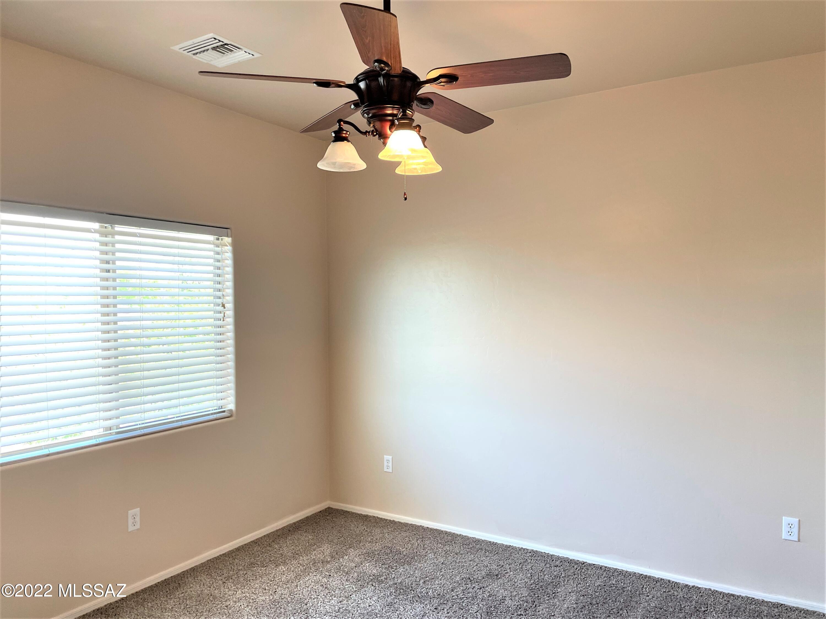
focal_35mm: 26
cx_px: 413
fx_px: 620
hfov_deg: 67.3
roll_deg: +0.7
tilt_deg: +0.1
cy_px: 310
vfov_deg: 53.1
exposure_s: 1/120
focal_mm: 4.2
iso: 125
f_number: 1.6
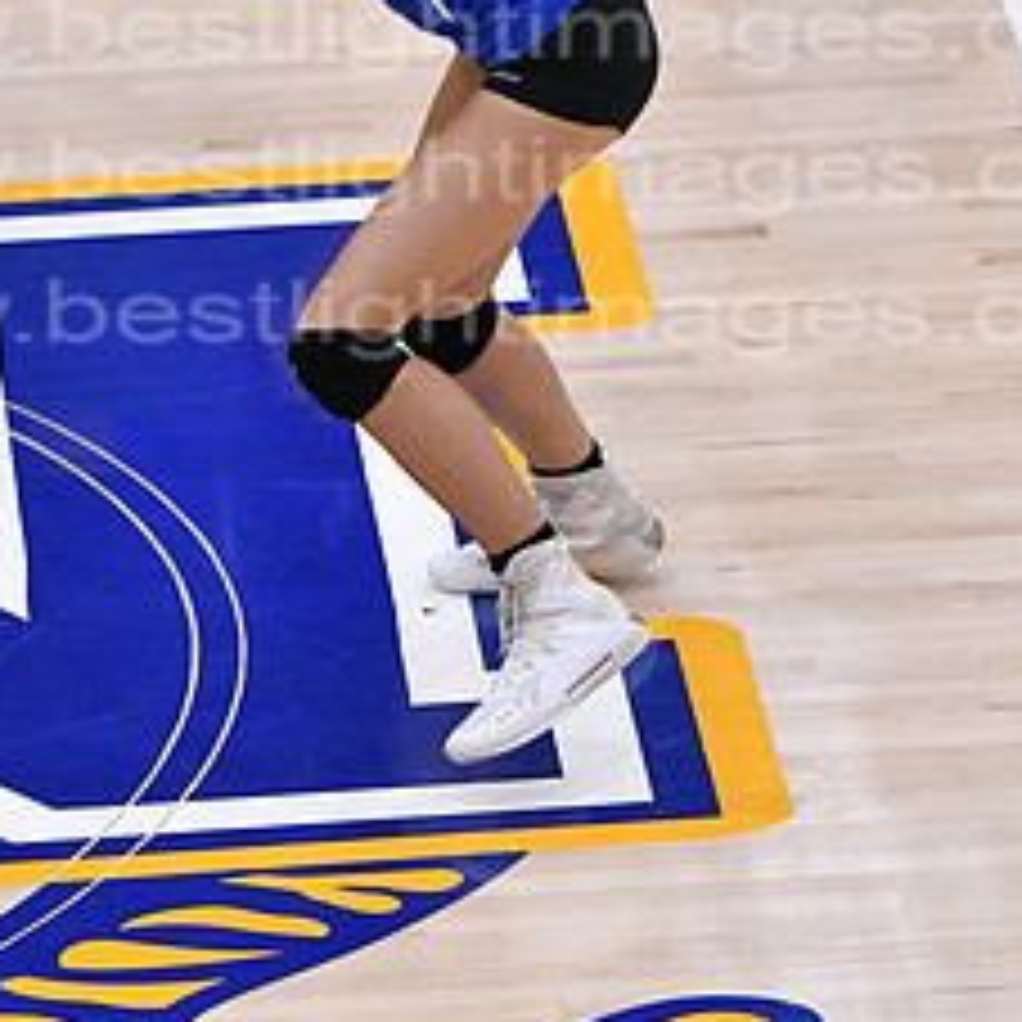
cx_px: 470
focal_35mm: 439
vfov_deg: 4.0
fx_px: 14667
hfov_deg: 4.0
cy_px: -176
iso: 6400
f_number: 3.2
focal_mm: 135
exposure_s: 1/1250
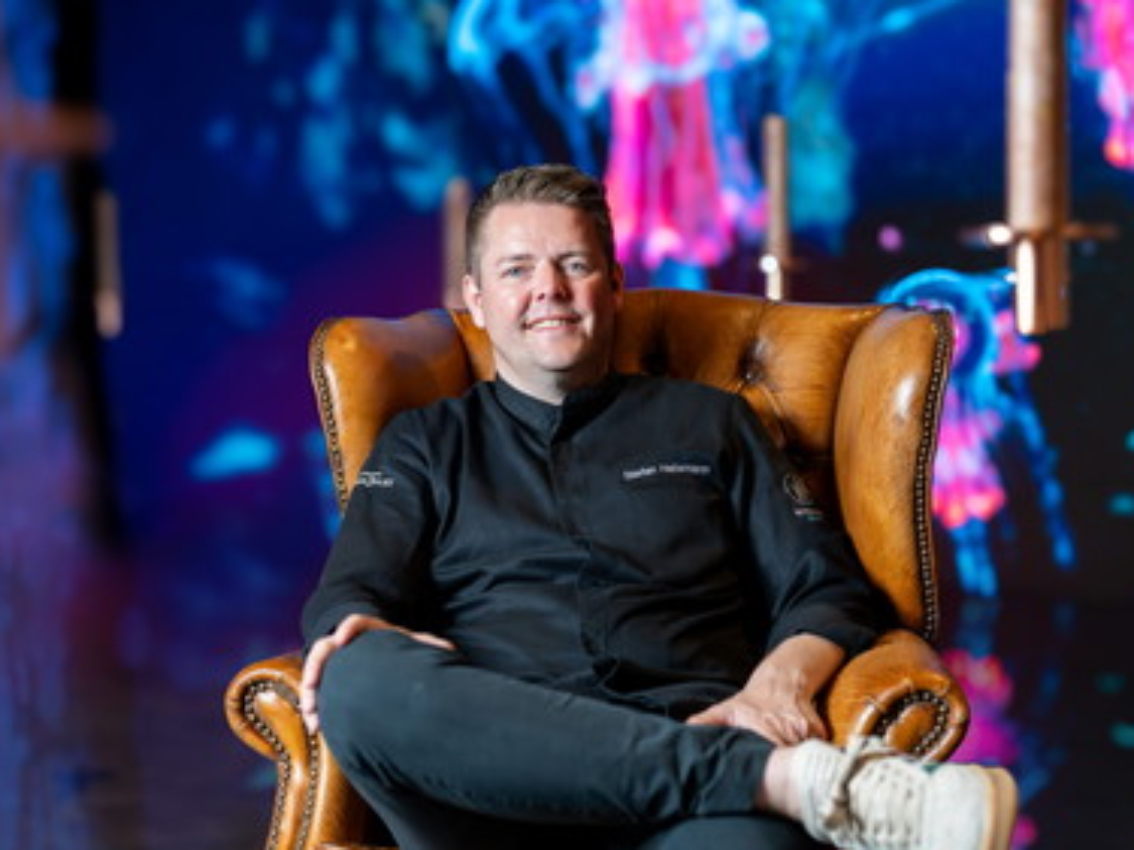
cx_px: 573
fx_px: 2096
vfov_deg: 22.9
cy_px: 446
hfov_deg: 30.3
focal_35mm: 64
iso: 2000
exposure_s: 1/250
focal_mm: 50
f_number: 2.2
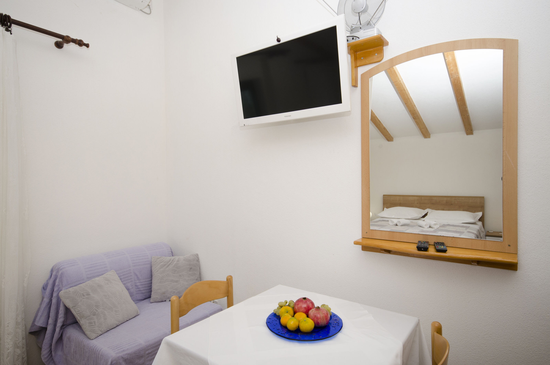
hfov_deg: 81.3
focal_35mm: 21
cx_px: 275
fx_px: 320
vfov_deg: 59.3
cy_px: 182
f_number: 8
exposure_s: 1/200
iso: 250
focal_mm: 14
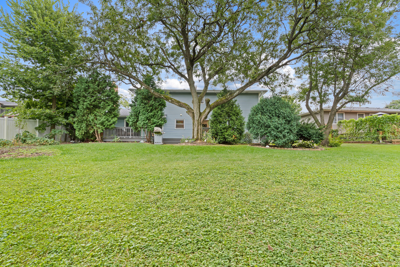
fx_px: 189
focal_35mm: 17
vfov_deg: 70.4
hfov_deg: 93.3
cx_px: 200
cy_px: 134
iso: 64
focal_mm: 17
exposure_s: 1/2.5
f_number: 9
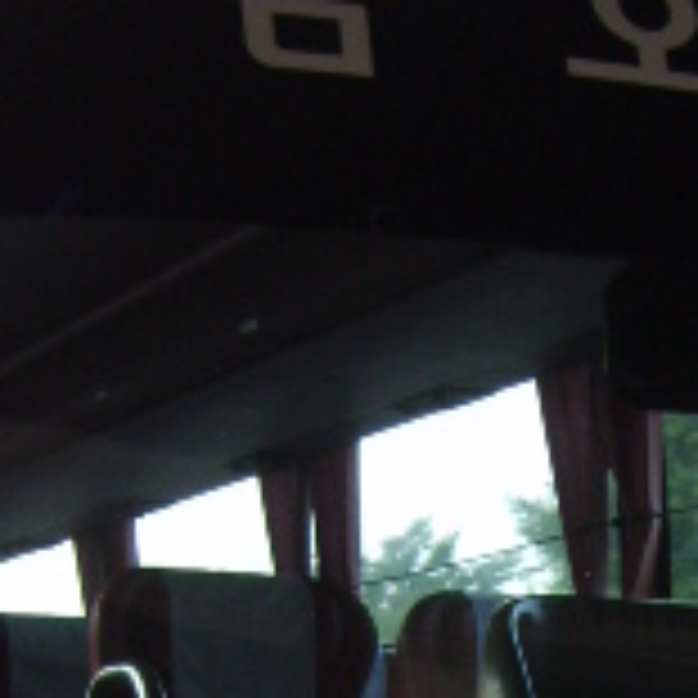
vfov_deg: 13.0
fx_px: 2920
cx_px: 545
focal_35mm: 128
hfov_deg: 13.6
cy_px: 1013
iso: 50
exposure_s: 1/180
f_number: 2.8
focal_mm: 5.8
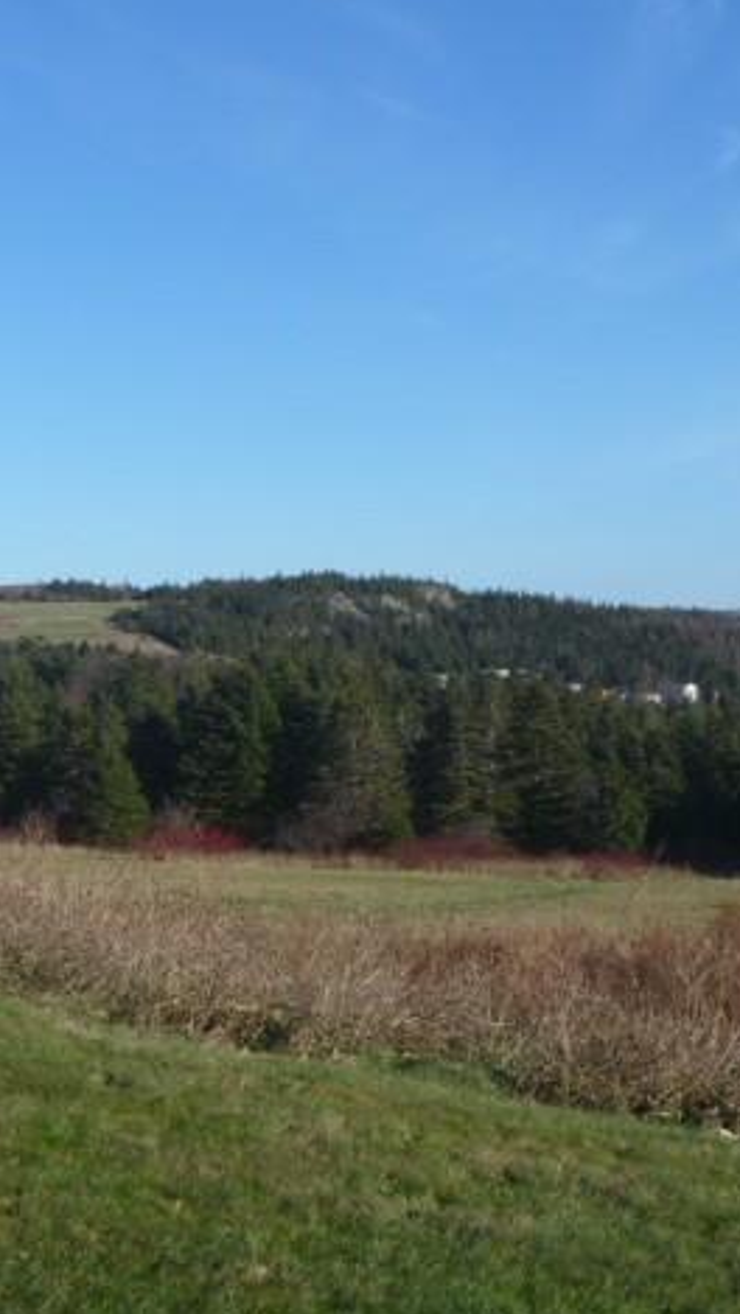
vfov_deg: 39.9
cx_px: 311
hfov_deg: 23.0
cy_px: 658
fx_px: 1813
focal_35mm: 52
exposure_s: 1/250
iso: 80
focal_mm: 6.3
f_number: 5.6
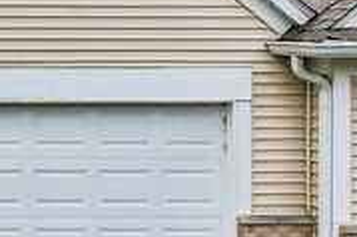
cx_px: -387
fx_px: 1248
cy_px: 172
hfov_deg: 13.6
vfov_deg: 10.8
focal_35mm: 126
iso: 110
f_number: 2.8
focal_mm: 8.4
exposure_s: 1/1600
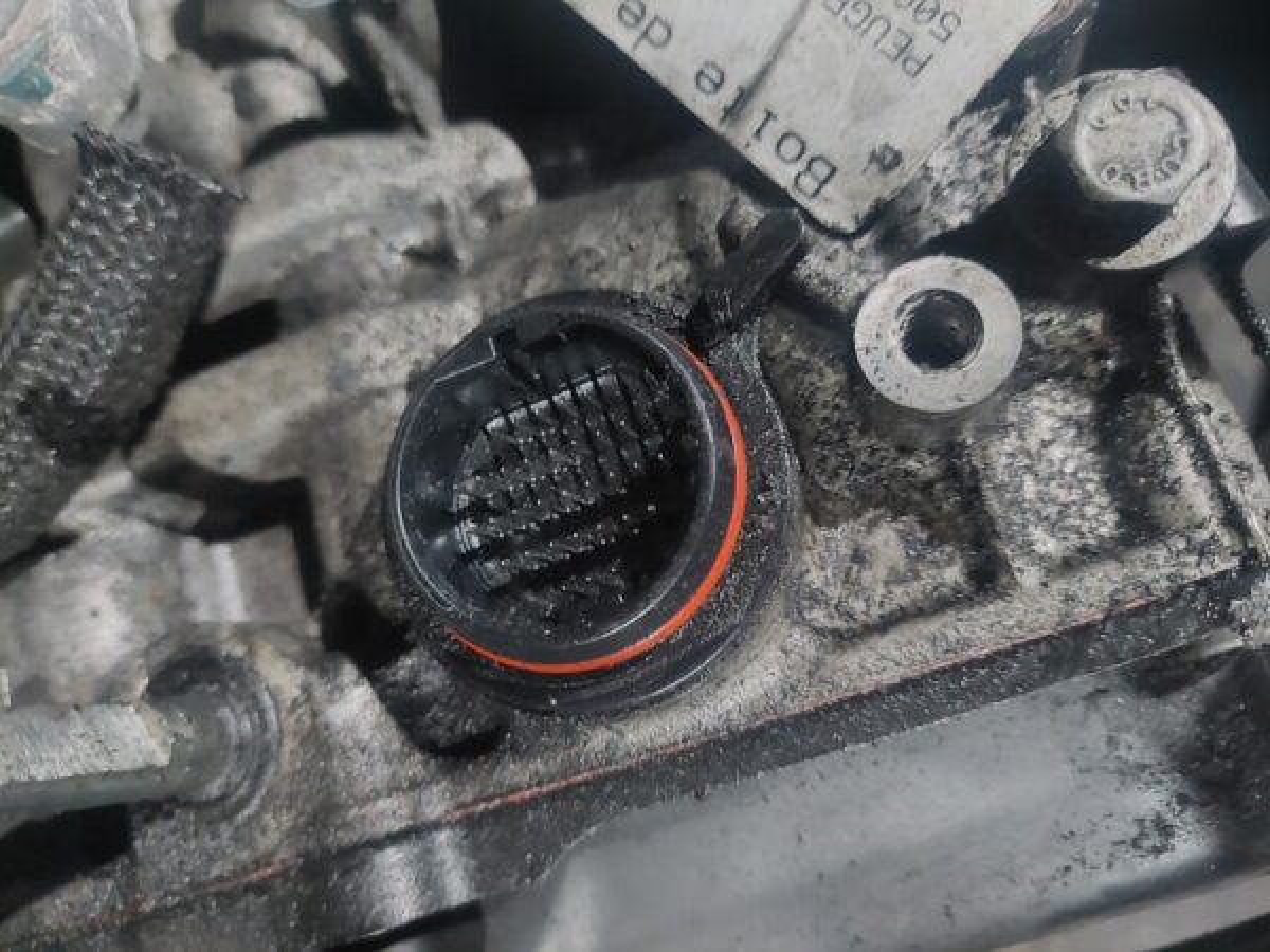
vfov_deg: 54.9
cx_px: 635
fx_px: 917
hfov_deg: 69.4
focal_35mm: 25
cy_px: 476
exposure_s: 1/14
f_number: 1.8
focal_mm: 5.23
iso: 640
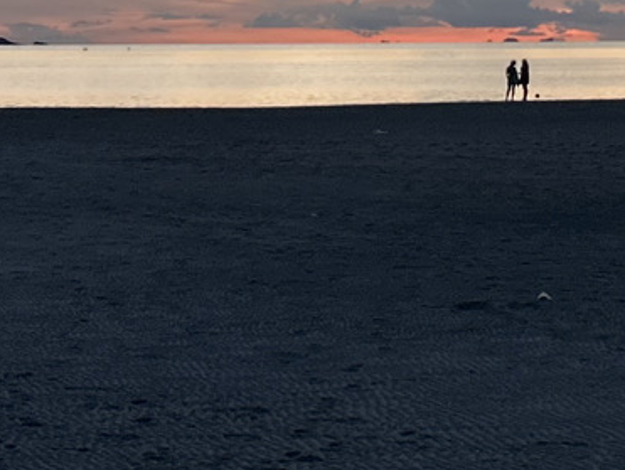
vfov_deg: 10.1
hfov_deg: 13.4
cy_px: -347
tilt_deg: +9.7
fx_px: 2530
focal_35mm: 140
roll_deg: -0.4
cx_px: 883
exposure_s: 1/119
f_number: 1.5
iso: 125
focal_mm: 5.7
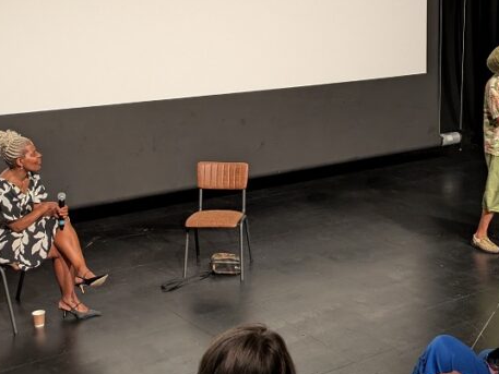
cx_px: 375
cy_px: 119
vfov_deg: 25.9
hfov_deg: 33.6
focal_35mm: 56
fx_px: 807
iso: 207
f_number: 1.89
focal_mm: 5.43
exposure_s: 1/25
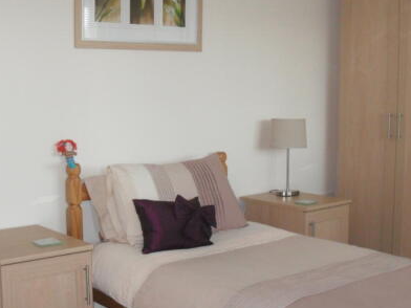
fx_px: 617
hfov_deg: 36.8
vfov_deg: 28.0
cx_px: 231
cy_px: 158
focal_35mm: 52
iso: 200
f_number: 2.8
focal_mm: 6.2
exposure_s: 1/45
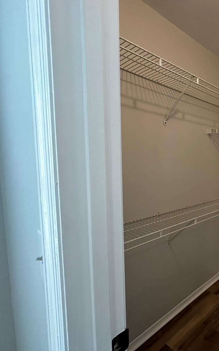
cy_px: 176
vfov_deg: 85.1
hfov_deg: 48.0
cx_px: 224
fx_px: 191
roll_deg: -1.1
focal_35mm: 20
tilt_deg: -4.3
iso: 160
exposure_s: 1/60
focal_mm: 2.22
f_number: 2.2
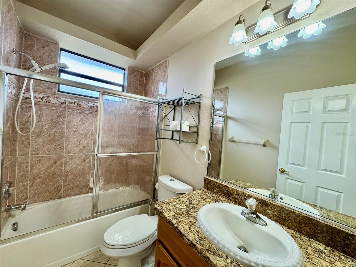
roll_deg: -4.1
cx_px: 178
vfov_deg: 85.7
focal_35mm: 14
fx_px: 144
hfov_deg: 102.1
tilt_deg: -0.9
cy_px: 134
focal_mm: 2.22
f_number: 2.2
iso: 160
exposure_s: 1/120
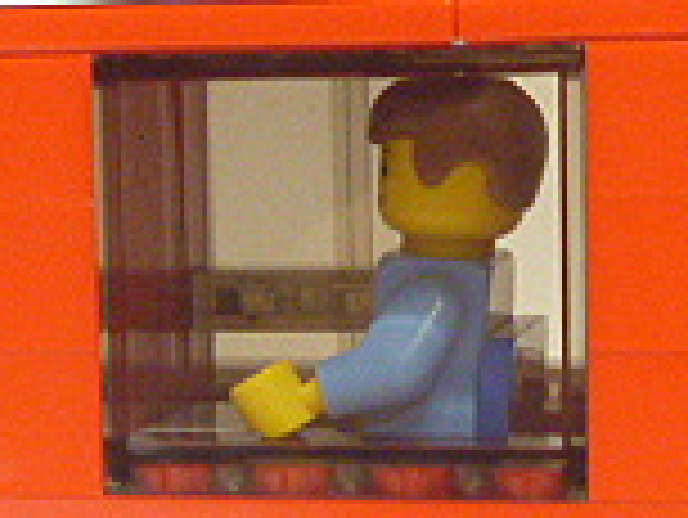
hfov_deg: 13.5
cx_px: 166
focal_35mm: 146
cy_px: 378
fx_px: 2904
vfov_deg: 10.2
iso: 400
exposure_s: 1/4
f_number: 3.5
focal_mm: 6.3
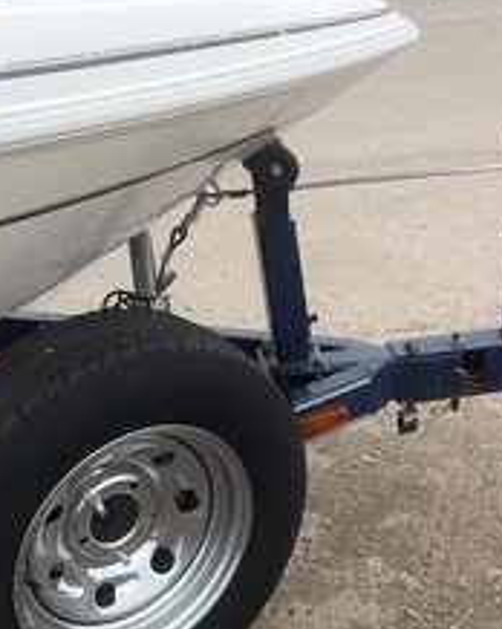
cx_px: 219
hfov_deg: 29.1
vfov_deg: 35.8
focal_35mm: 52
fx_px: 967
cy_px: 231
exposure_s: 1/1076
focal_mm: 3
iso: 25
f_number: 1.8
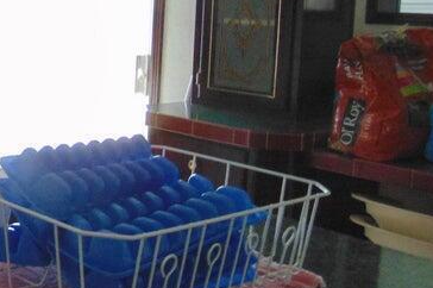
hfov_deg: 29.1
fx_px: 733
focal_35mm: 61
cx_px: -65
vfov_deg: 22.0
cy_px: 67
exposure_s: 1/20
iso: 400
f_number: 3
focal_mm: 4.5
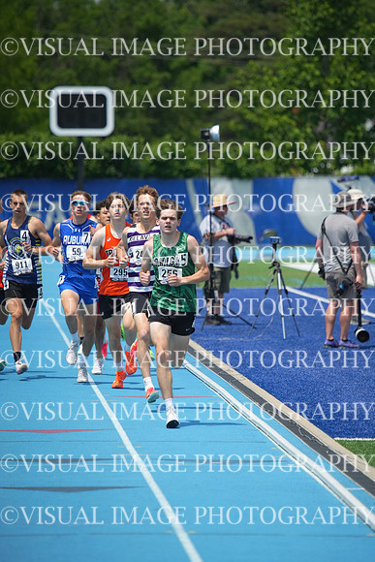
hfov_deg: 4.3
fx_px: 4997
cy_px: 281
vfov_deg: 6.4
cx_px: 188
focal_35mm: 320
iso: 400
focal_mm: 320
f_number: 5.6
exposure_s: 1/2500
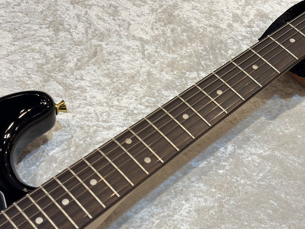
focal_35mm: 65
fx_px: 573
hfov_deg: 29.8
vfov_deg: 22.6
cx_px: 162
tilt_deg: -52.2
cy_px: 136
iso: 80
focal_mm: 5.96
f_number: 1.6
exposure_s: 1/60
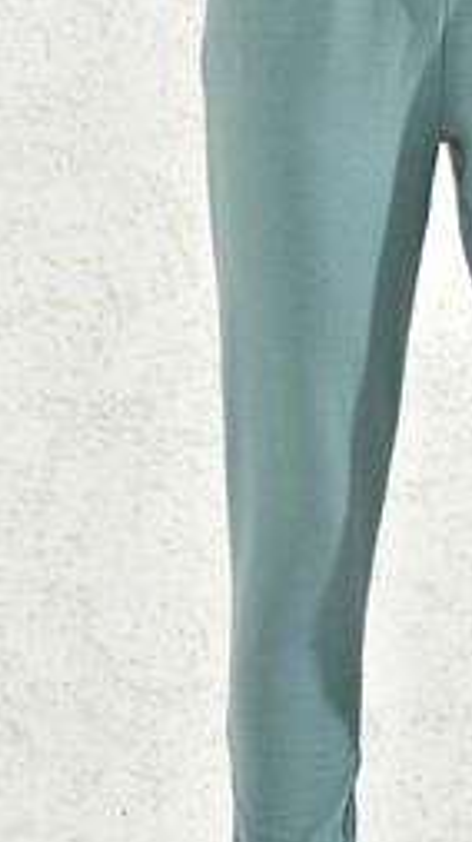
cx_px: 489
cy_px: 463
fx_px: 1694
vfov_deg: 27.9
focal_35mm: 76
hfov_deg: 15.5
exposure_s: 1/160
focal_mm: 34
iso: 100
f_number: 7.1
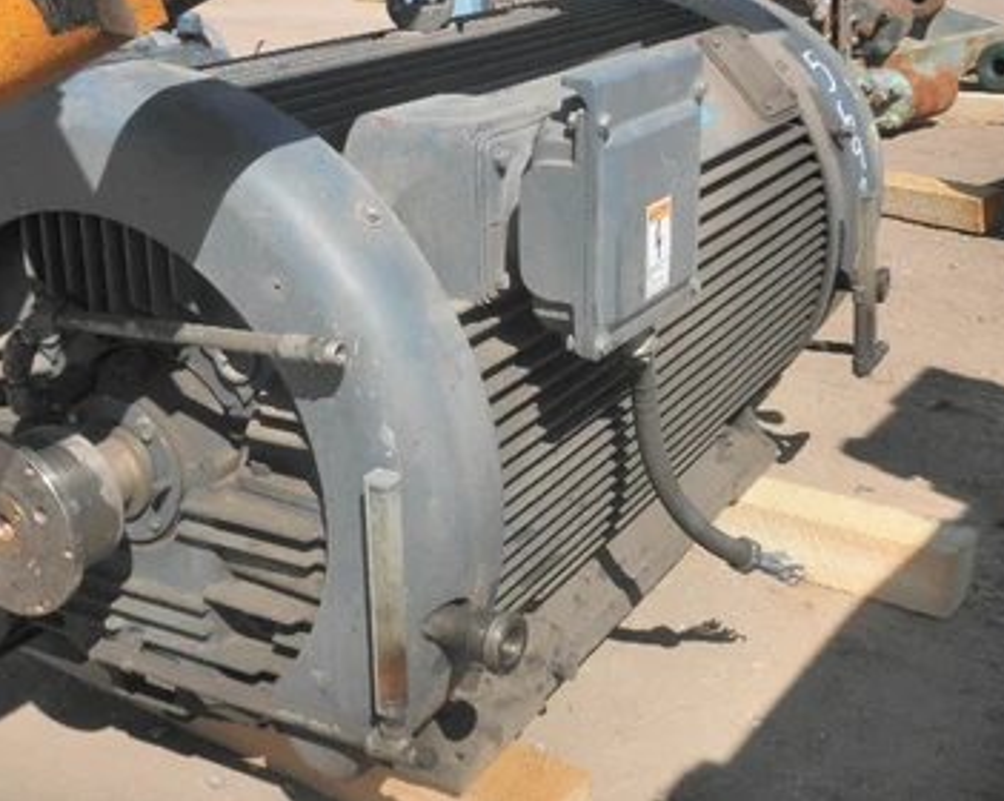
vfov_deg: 30.8
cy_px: 375
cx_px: 478
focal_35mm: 49
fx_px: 1454
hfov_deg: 38.1
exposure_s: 1/125
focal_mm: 7.9
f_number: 9.6
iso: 64
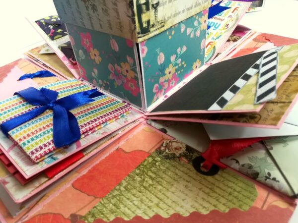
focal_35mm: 26
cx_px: 149
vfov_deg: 53.1
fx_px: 224
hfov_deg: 67.3
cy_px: 112
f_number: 2.2
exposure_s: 1/33.3
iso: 125
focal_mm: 3.83
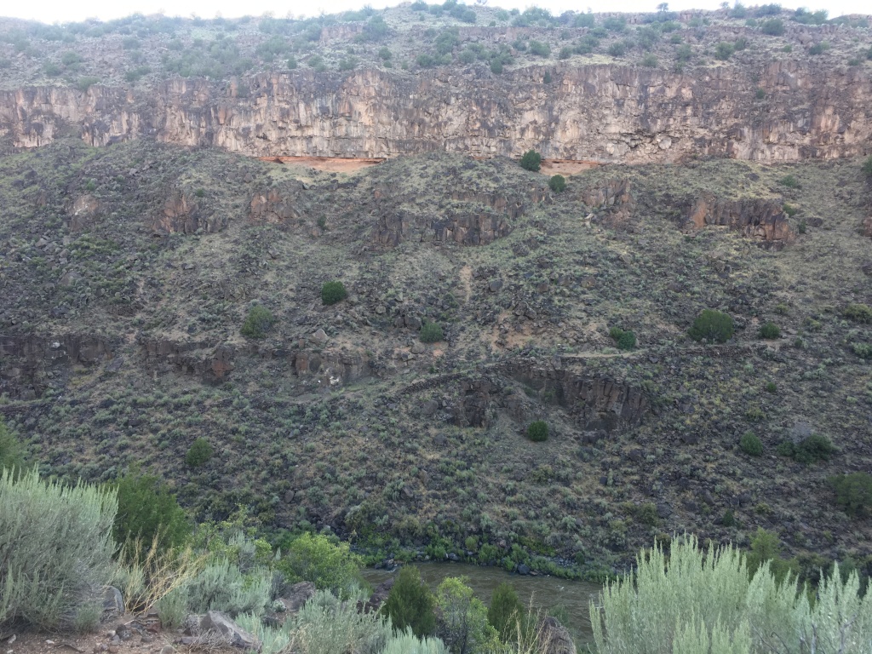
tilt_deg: -3.8
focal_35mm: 29
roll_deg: -2.1
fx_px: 731
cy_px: 327
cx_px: 436
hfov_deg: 61.7
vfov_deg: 48.2
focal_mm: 4.15
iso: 32
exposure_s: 1/60
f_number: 2.2
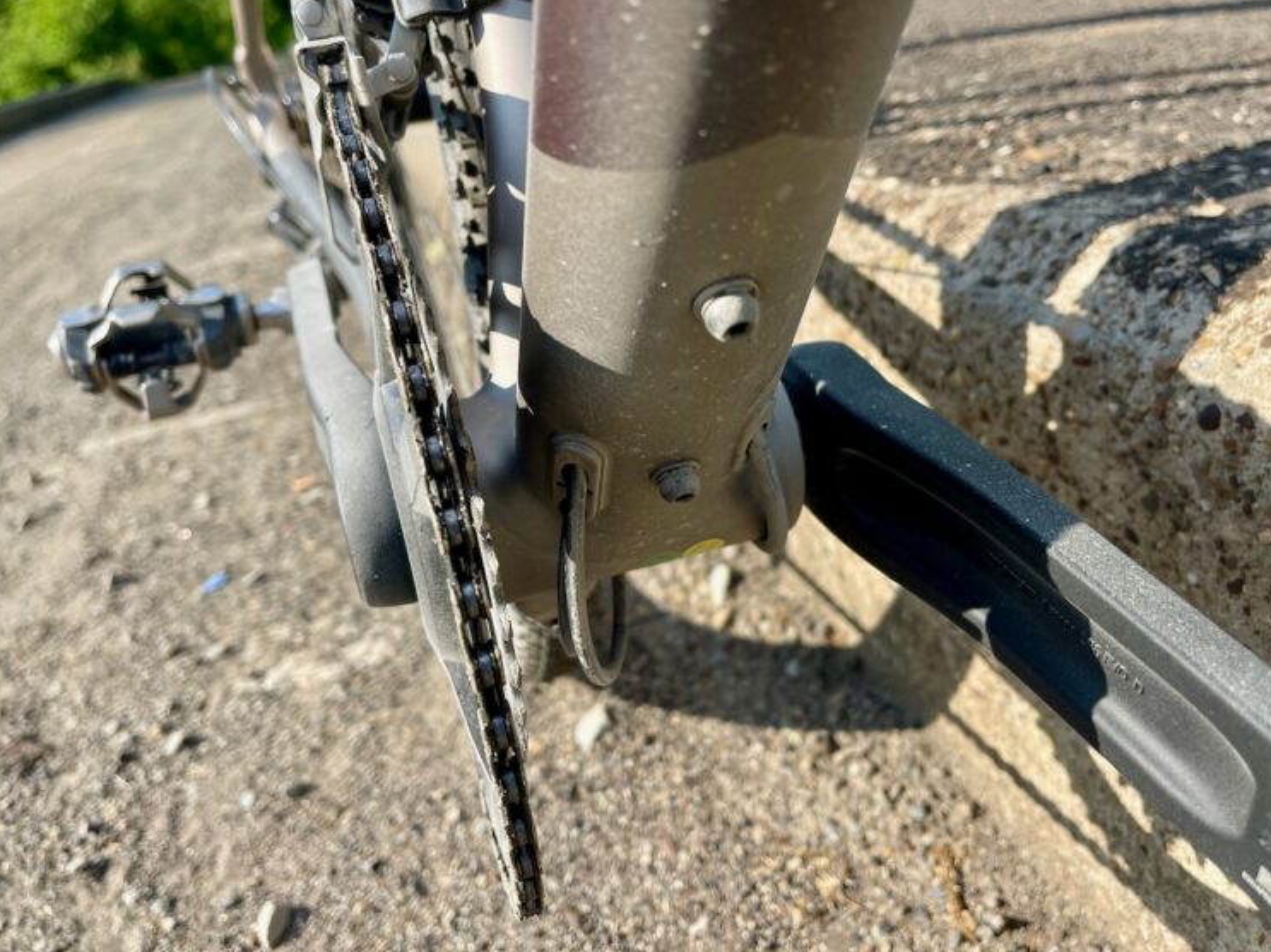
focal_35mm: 28
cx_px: 650
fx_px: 1028
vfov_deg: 49.7
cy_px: 453
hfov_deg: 63.4
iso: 32
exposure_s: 1/1689
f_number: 1.6
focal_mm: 5.1
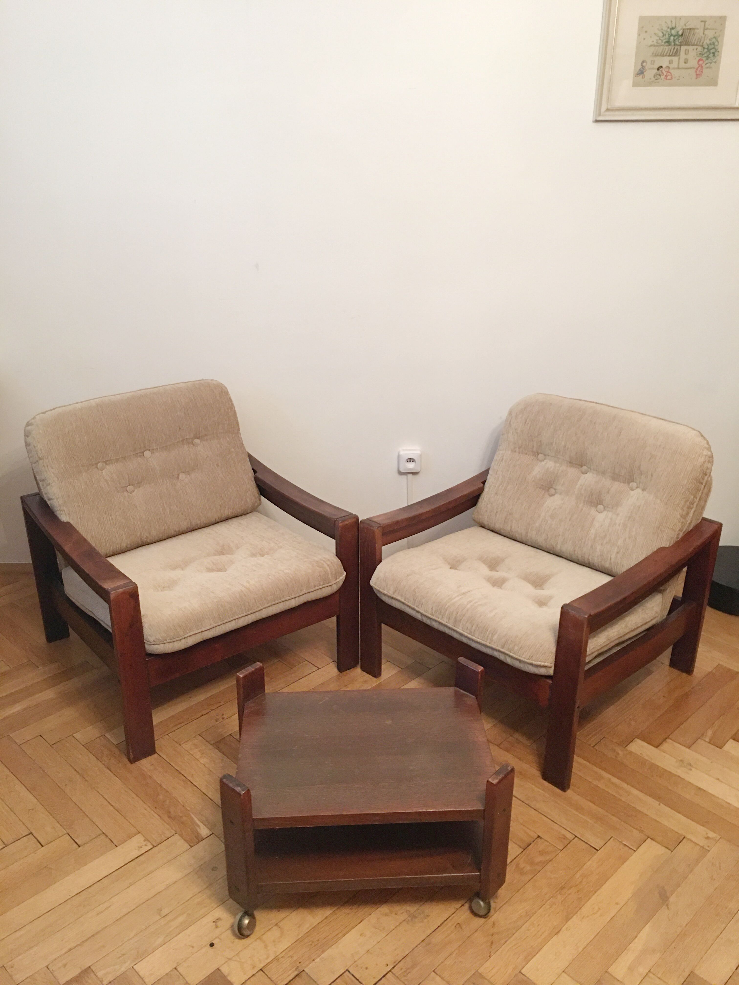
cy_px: 492
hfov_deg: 48.2
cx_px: 370
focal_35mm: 29
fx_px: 825
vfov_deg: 61.7
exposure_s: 1/10
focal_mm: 4.15
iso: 80
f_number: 2.2
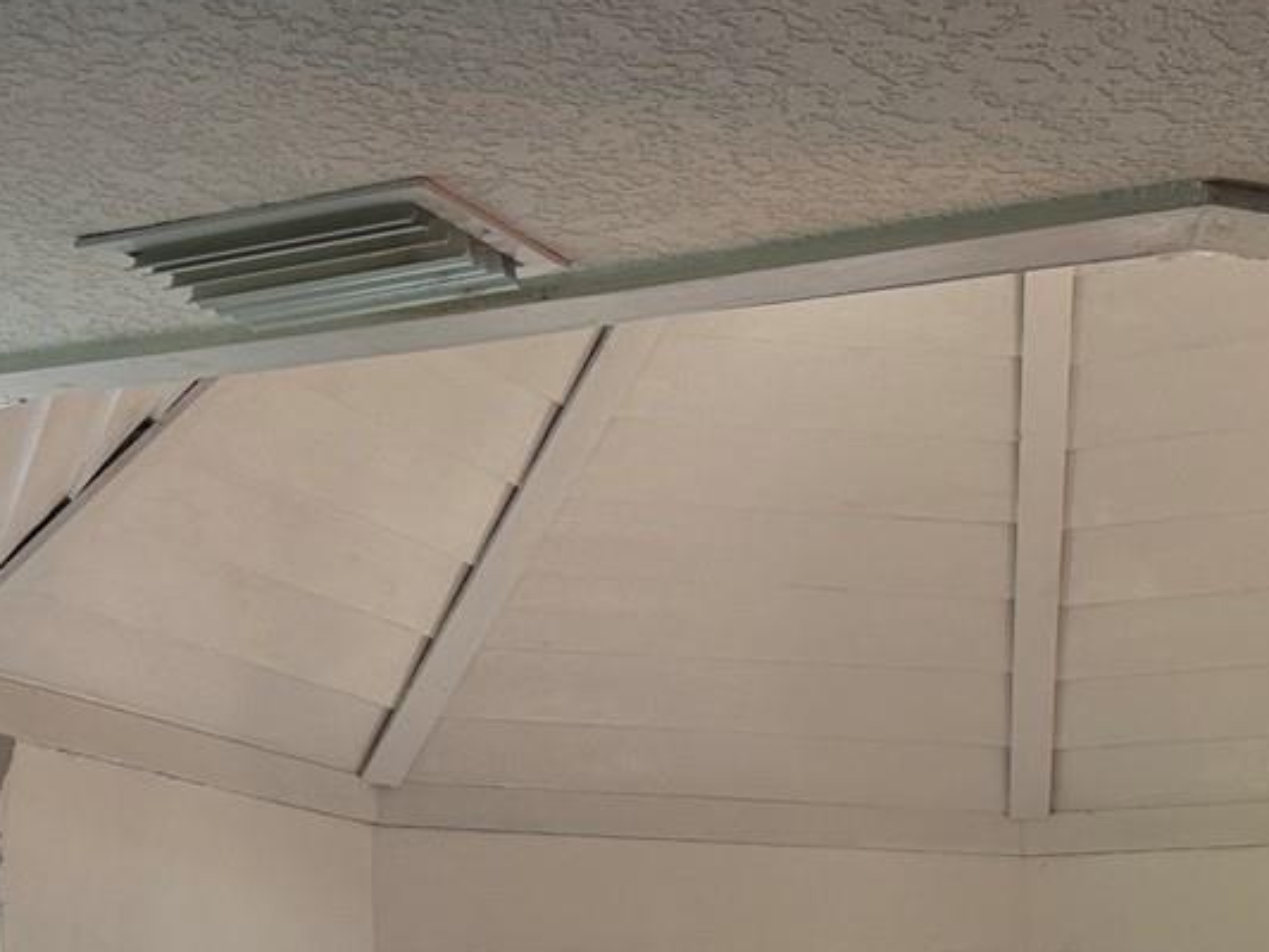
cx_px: 676
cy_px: 1285
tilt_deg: -3.1
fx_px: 2640
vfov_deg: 18.8
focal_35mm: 72
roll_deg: -0.8
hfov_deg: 27.0
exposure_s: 1/60
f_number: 1.78
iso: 125
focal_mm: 6.76
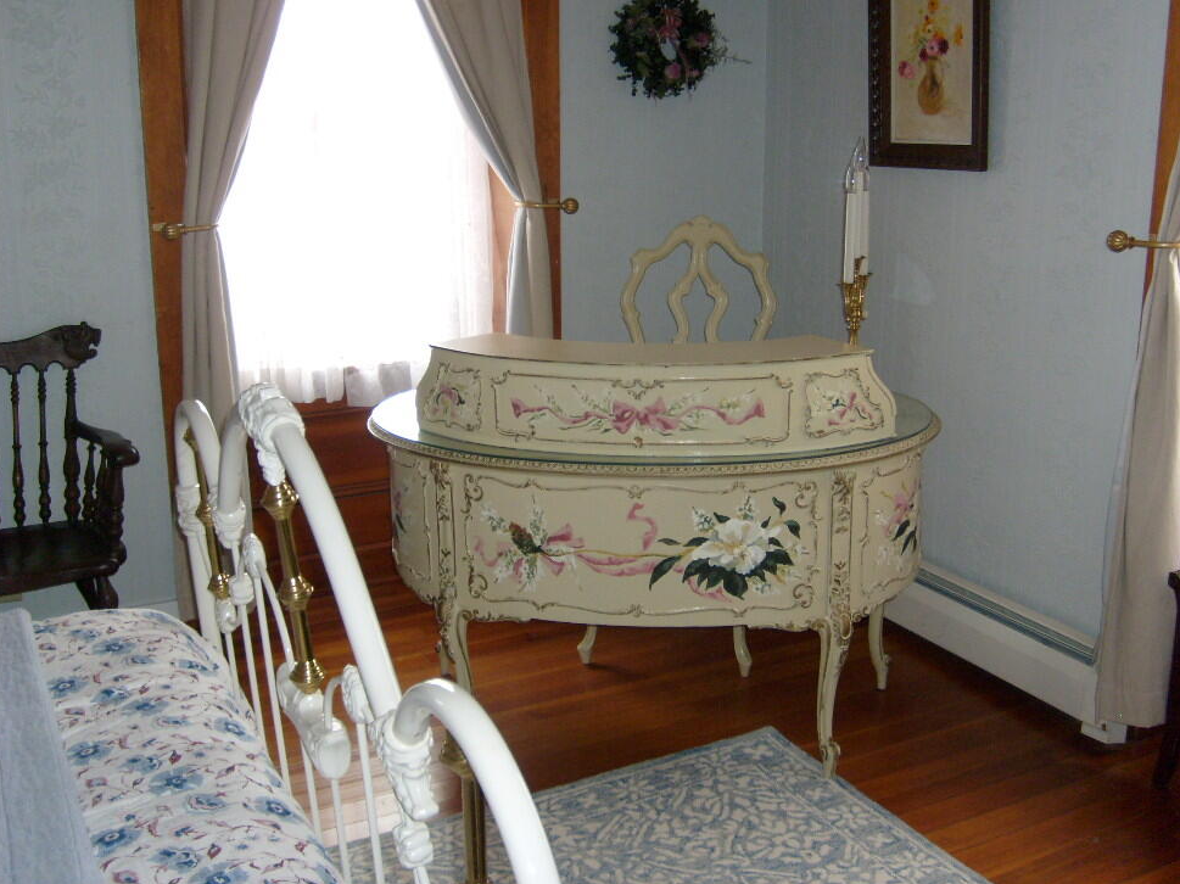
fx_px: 1261
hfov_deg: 50.1
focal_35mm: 37
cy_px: 429
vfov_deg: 38.6
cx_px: 616
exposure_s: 1/45
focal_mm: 5.8
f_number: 2.8
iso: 100
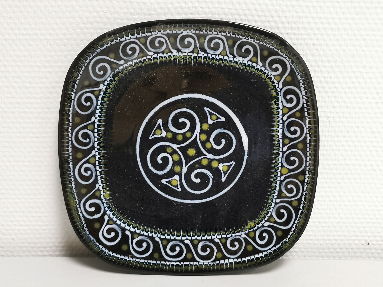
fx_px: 509
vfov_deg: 31.5
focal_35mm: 46
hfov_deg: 41.2
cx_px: 192
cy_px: 144
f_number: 1.8
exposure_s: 1/50
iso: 200
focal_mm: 5.58
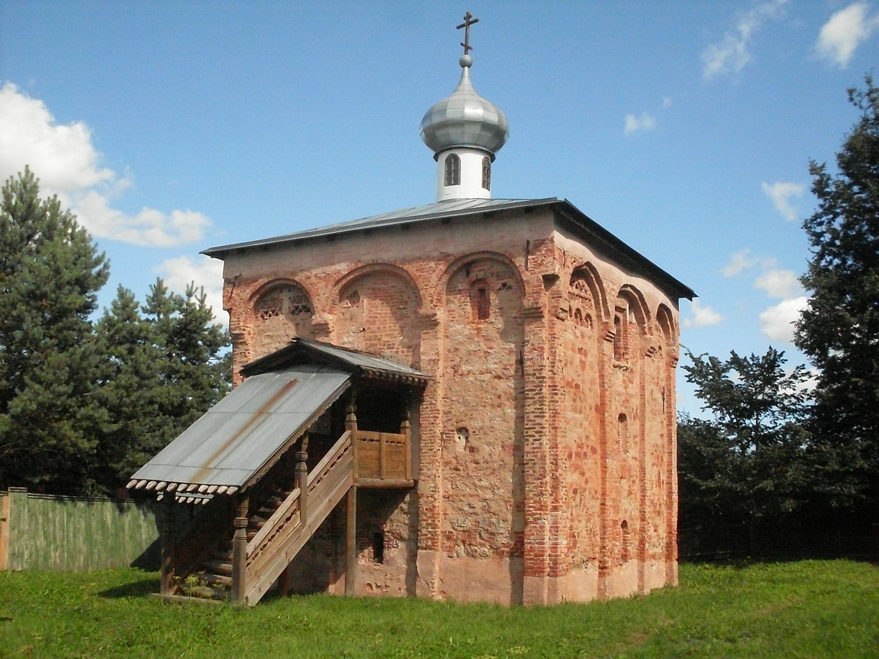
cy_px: 330
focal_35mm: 38
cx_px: 440
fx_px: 965
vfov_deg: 37.7
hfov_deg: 49.0
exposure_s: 1/750
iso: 400
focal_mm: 6.3
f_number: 8.4
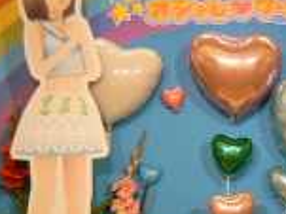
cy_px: 129
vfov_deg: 17.1
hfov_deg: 22.5
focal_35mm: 86
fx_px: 710
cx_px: 229
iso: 160
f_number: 2.8
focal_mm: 6
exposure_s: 1/30
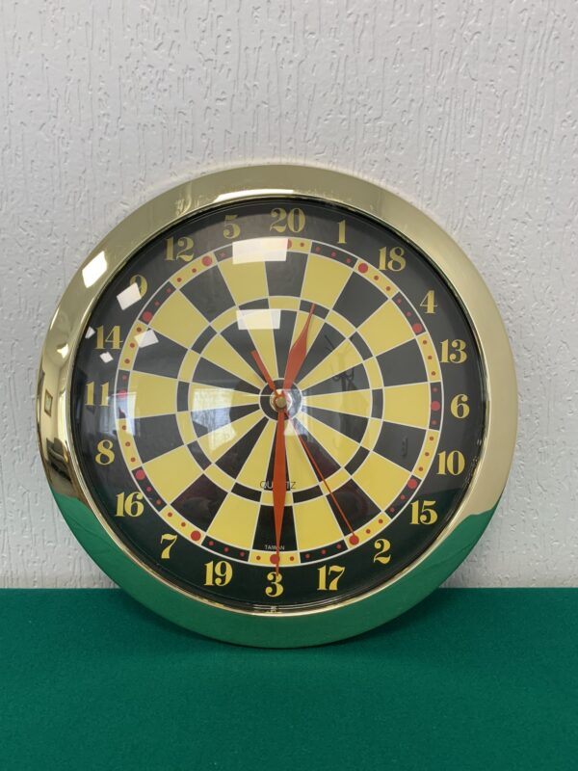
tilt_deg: -13.4
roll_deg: -0.6
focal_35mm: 26
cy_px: 386
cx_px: 289
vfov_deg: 67.3
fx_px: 579
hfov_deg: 53.1
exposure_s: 1/105
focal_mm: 4.25
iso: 100
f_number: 1.8
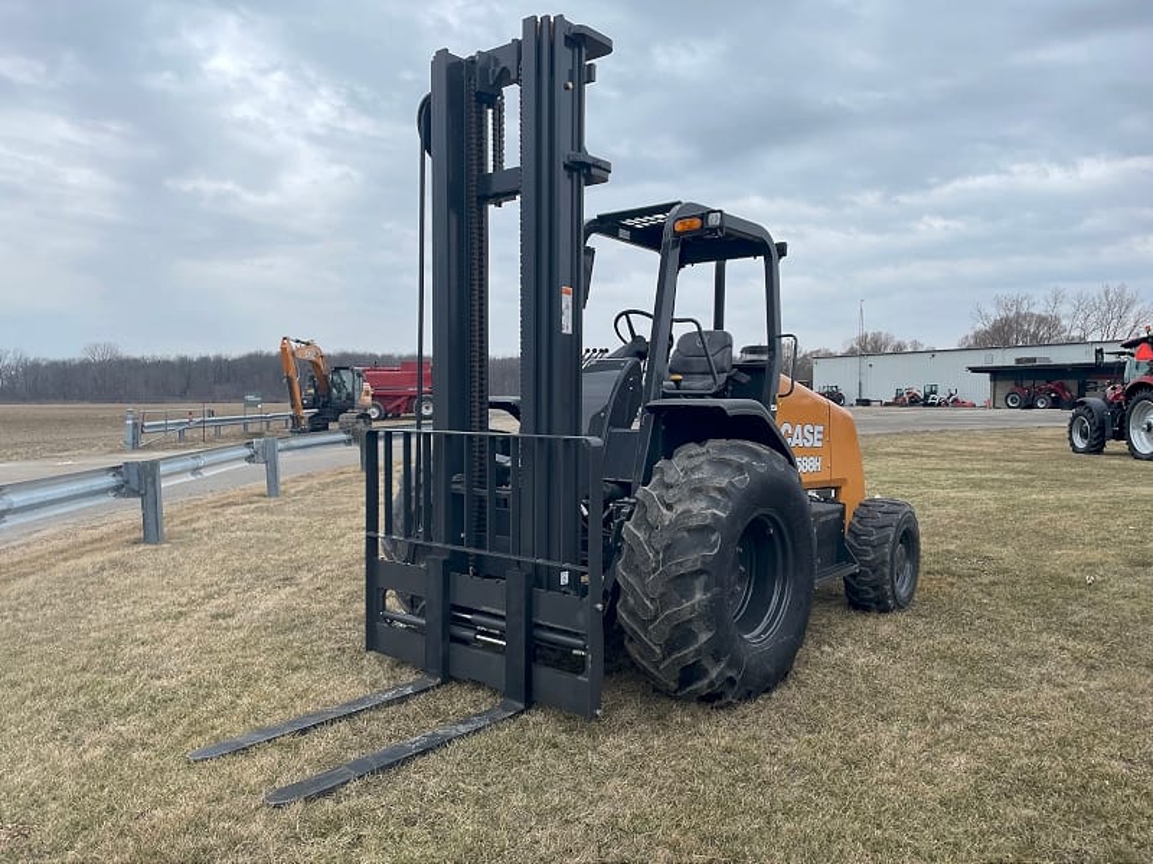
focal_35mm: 26
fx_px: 866
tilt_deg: -0.8
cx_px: 576
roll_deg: -0.6
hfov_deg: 67.3
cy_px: 432
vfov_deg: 53.1
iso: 32
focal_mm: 4.2
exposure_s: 1/769
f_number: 1.6
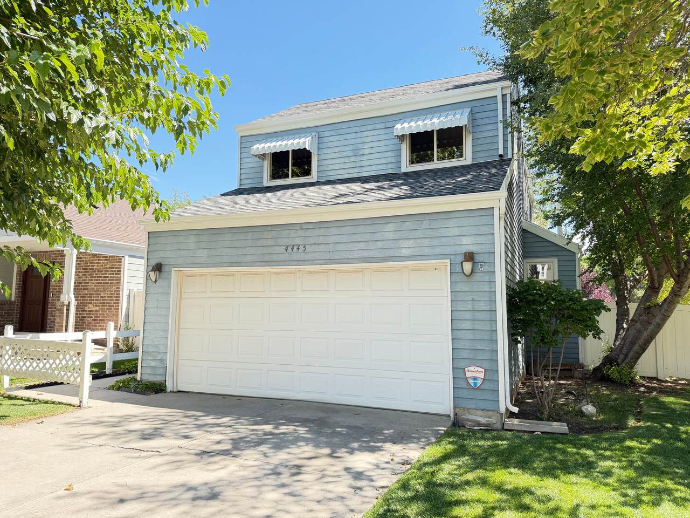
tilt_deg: +5.7
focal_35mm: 24
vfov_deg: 56.8
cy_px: 259
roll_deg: -0.7
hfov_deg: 71.6
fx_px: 478
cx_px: 345
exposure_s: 1/419
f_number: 1.78
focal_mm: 6.76
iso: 100
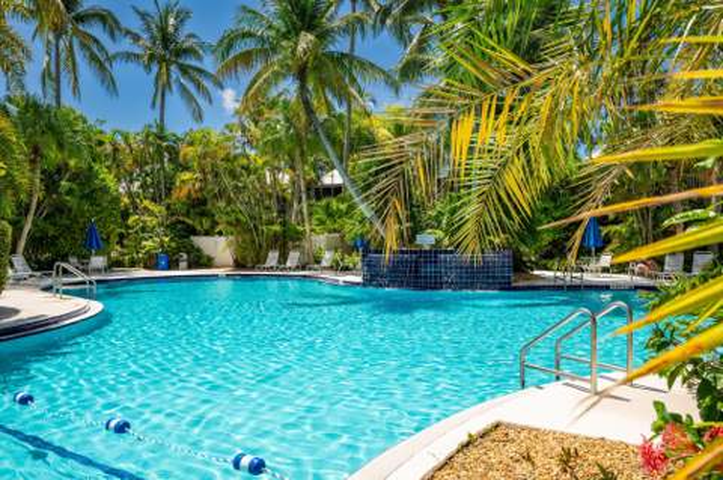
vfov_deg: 52.1
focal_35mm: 24
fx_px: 492
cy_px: 240
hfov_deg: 72.7
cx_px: 362
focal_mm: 24.5
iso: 160
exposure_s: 1/400
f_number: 9
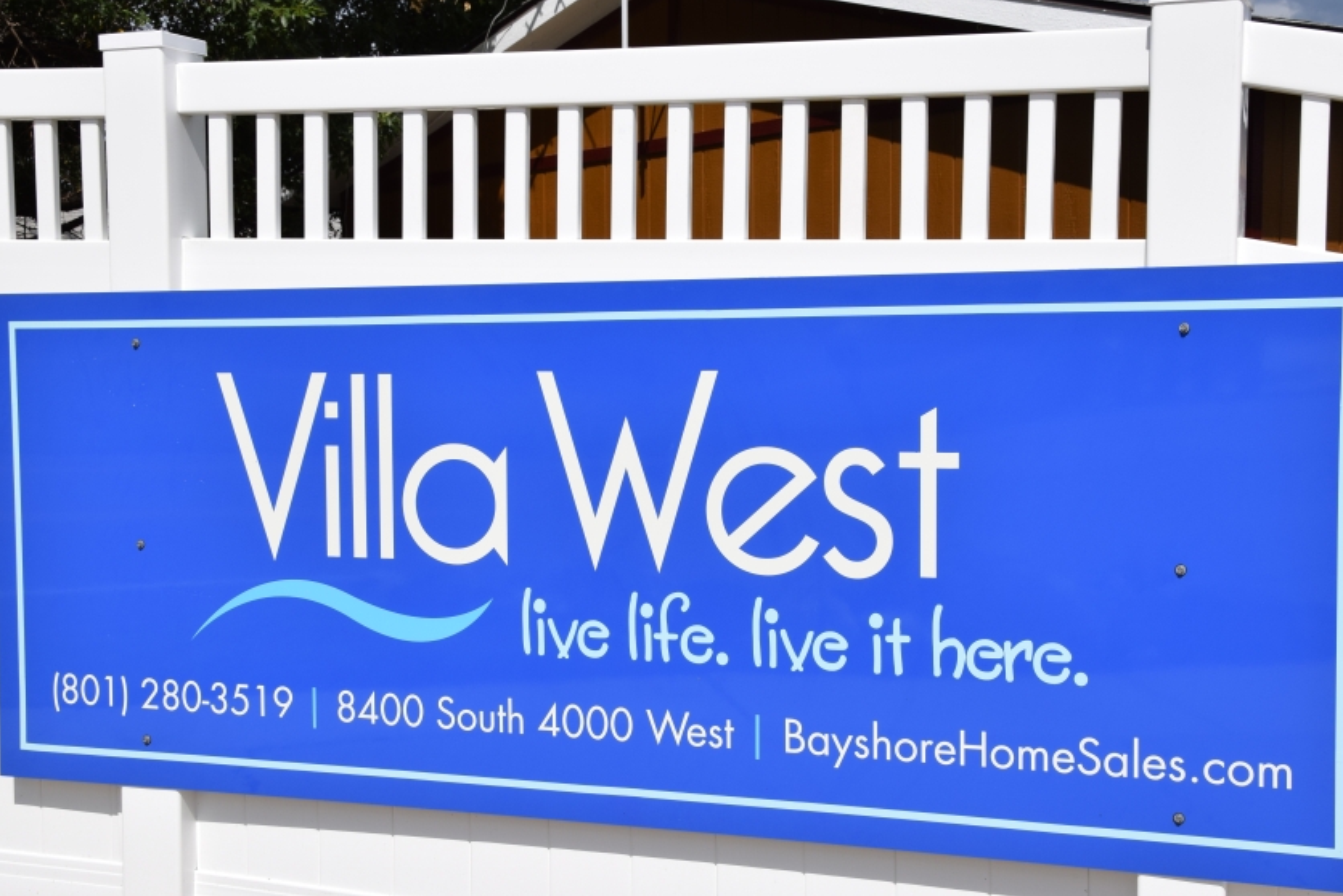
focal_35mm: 56
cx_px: 707
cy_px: 487
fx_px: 2075
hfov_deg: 35.9
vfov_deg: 24.4
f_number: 11
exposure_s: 1/500
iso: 200
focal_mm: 31
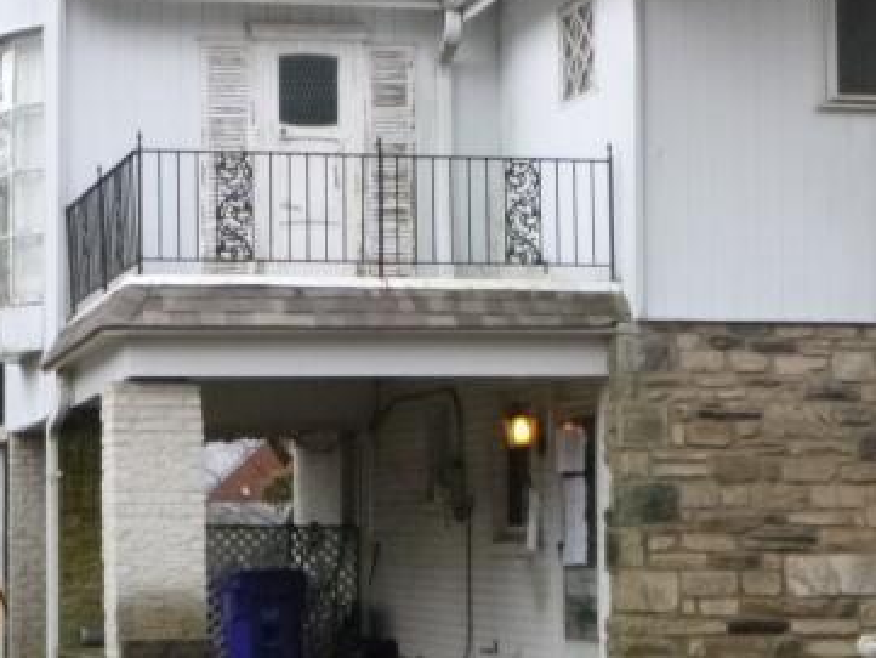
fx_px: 2962
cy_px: 333
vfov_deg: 12.7
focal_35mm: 117
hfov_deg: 16.8
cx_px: 376
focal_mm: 11.9
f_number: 5.4
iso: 800
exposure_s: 1/400
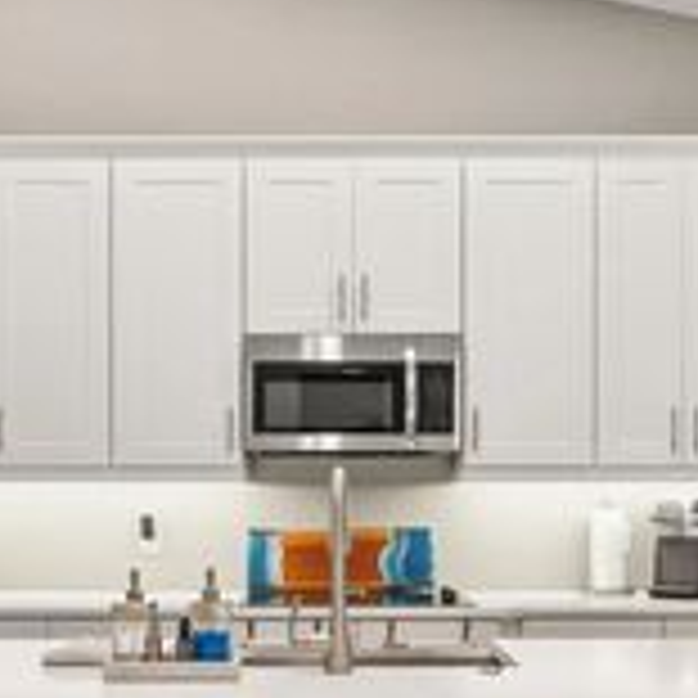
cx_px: 342
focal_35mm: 49
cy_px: 529
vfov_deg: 33.9
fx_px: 1118
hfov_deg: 34.7
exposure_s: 1/1.67
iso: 250
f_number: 9
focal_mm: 14
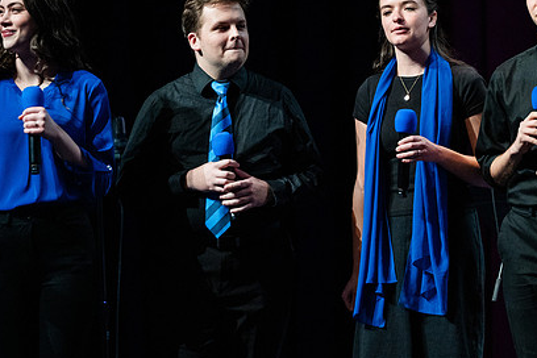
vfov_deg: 4.8
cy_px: 134
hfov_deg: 7.3
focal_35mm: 284
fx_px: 4236
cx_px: 274
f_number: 2.8
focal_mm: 200
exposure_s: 1/400
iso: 6400
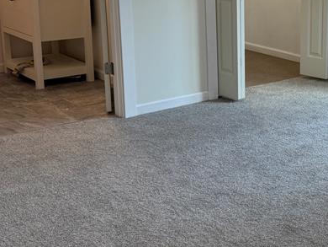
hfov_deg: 28.3
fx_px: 597
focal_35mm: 63
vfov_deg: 23.1
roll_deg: -2.0
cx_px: 350
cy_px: 60
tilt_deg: -13.2
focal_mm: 6.76
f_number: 1.78
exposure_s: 1/127
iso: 80
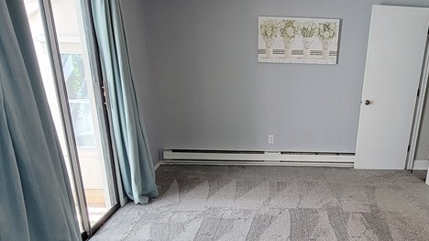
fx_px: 353
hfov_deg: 61.5
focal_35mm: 31
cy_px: 247
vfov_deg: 34.0
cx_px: 278
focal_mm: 2.2
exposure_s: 1/60
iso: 125
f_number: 2.2
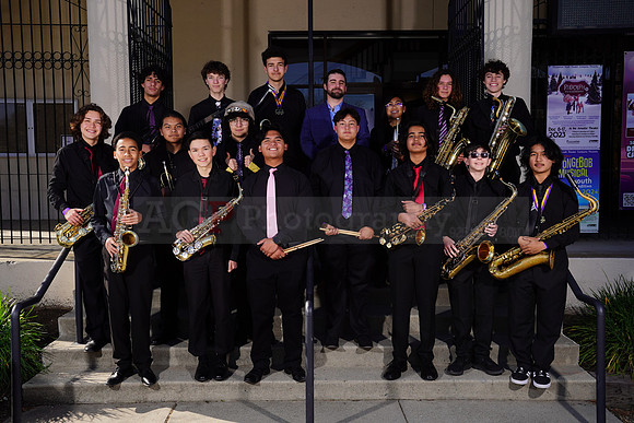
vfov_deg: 36.9
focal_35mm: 36
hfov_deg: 53.1
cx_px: 317
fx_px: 634
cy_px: 212
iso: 100
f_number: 9
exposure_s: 1/250
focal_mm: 36
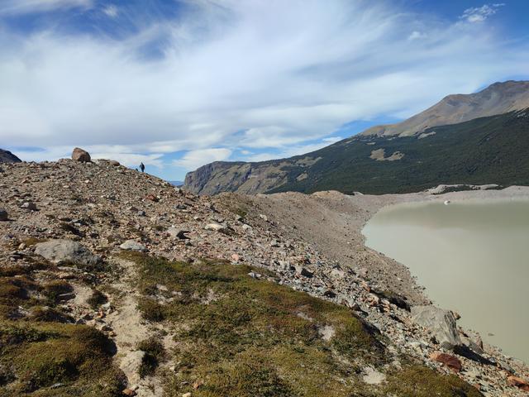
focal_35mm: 25
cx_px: 264
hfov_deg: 69.4
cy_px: 198
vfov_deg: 54.9
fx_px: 382
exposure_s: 1/800
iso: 50
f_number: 1.9
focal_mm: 6.04
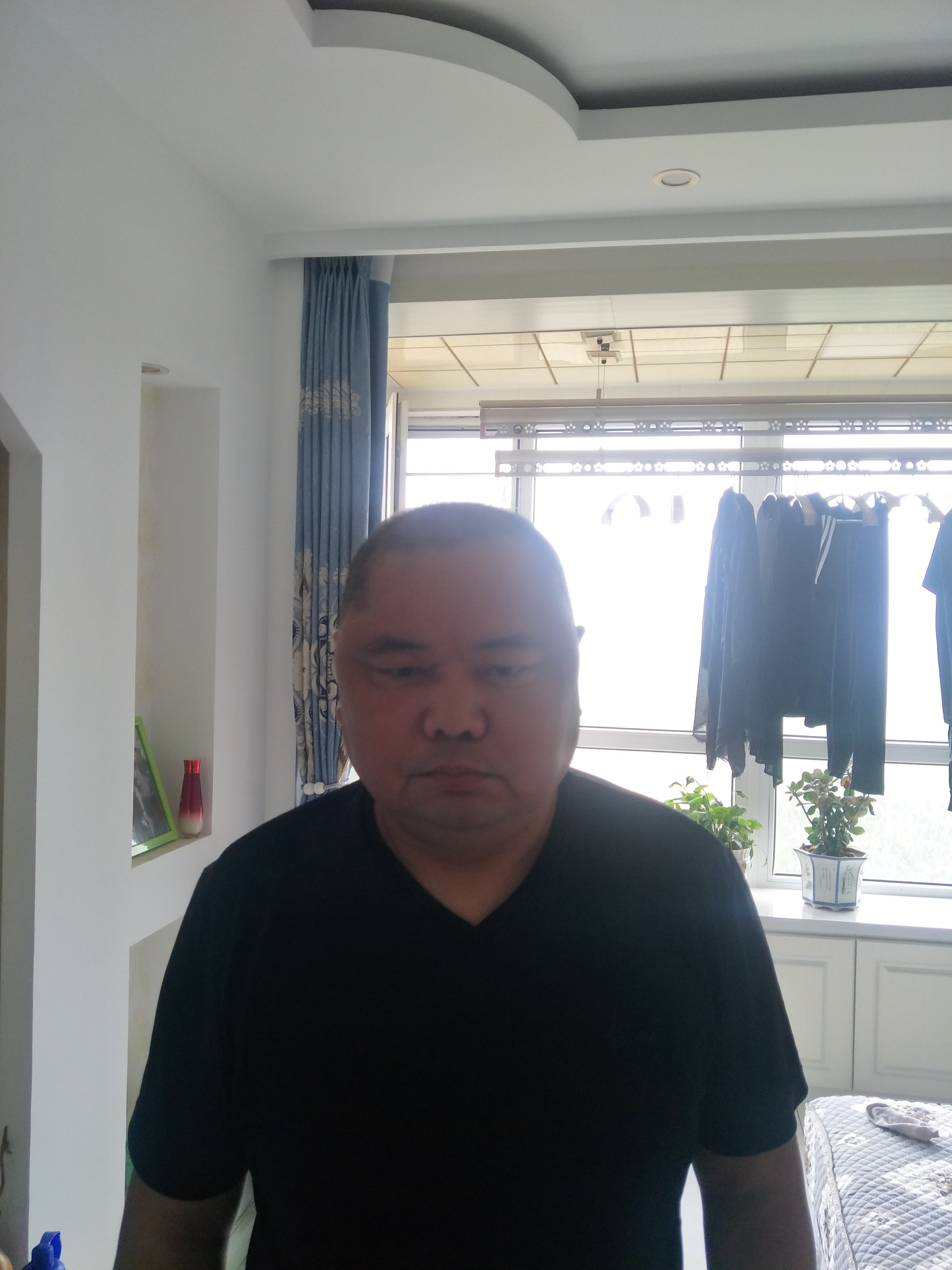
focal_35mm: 24
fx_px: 880
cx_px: 476
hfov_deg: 56.8
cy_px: 635
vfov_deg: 71.6
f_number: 1.7
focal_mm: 4.1
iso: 166
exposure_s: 1/50
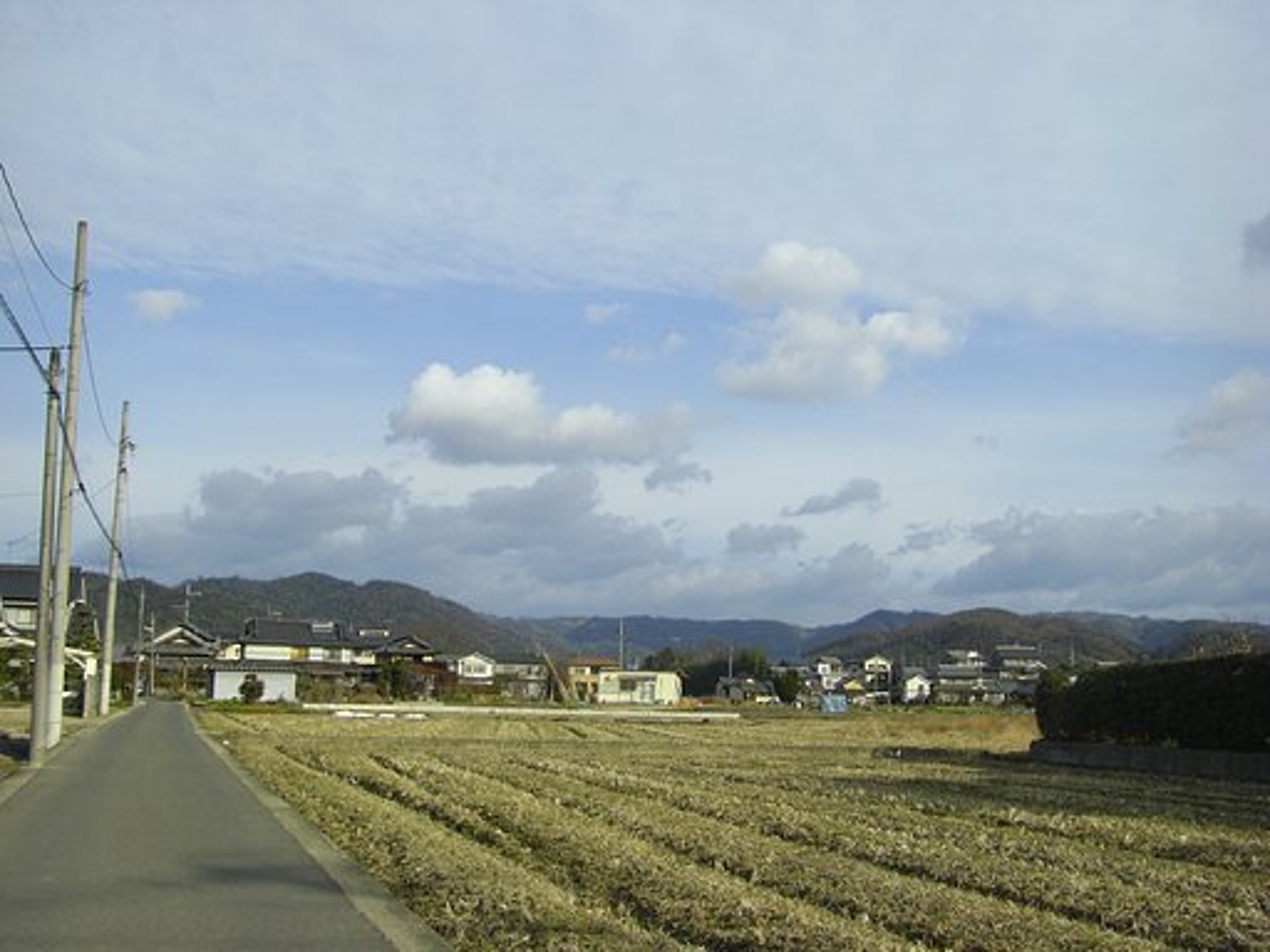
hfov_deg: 42.9
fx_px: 1614
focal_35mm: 44
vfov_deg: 32.9
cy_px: 476
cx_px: 635
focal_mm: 7.4
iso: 50
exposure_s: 1/320
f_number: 4.8
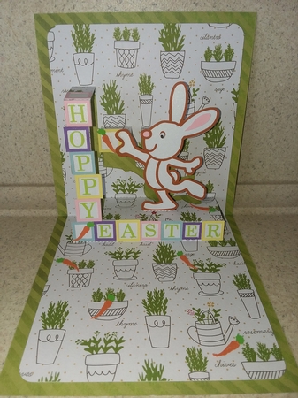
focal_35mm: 27
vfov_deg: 65.4
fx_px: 310
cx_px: 149
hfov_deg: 51.3
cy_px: 199
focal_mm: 2.91
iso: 50
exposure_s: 1/384
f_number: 1.9
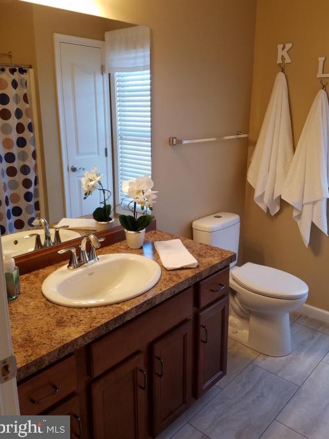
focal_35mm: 29
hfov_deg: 48.2
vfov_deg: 61.5
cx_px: 174
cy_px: 197
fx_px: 368
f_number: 1.7
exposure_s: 1/60
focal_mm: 4.2
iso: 80
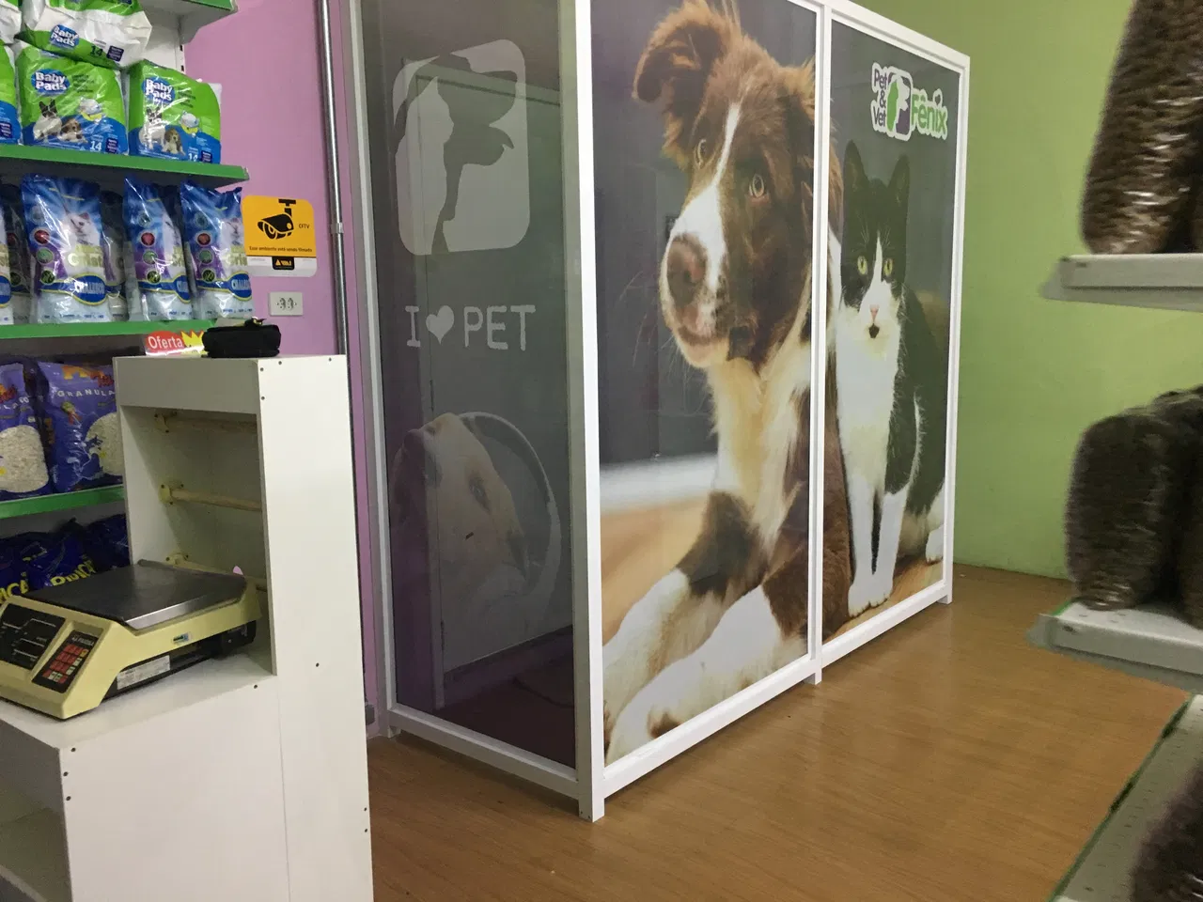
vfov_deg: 48.2
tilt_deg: -5.1
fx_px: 1008
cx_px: 602
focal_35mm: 29
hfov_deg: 61.7
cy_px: 451
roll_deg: +3.3
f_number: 2.2
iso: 200
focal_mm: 4.15
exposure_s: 1/17
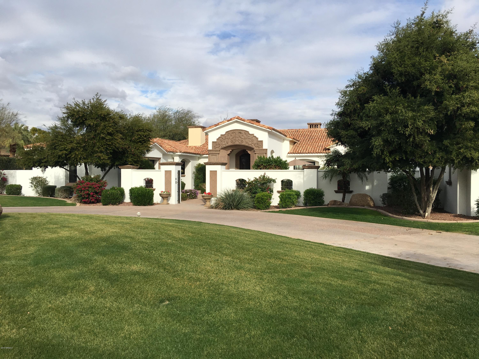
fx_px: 401
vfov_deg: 48.2
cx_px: 240
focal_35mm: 29
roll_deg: -0.5
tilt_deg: +0.4
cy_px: 180
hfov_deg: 61.7
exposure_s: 1/2024
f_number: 2.2
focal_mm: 4.15
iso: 25
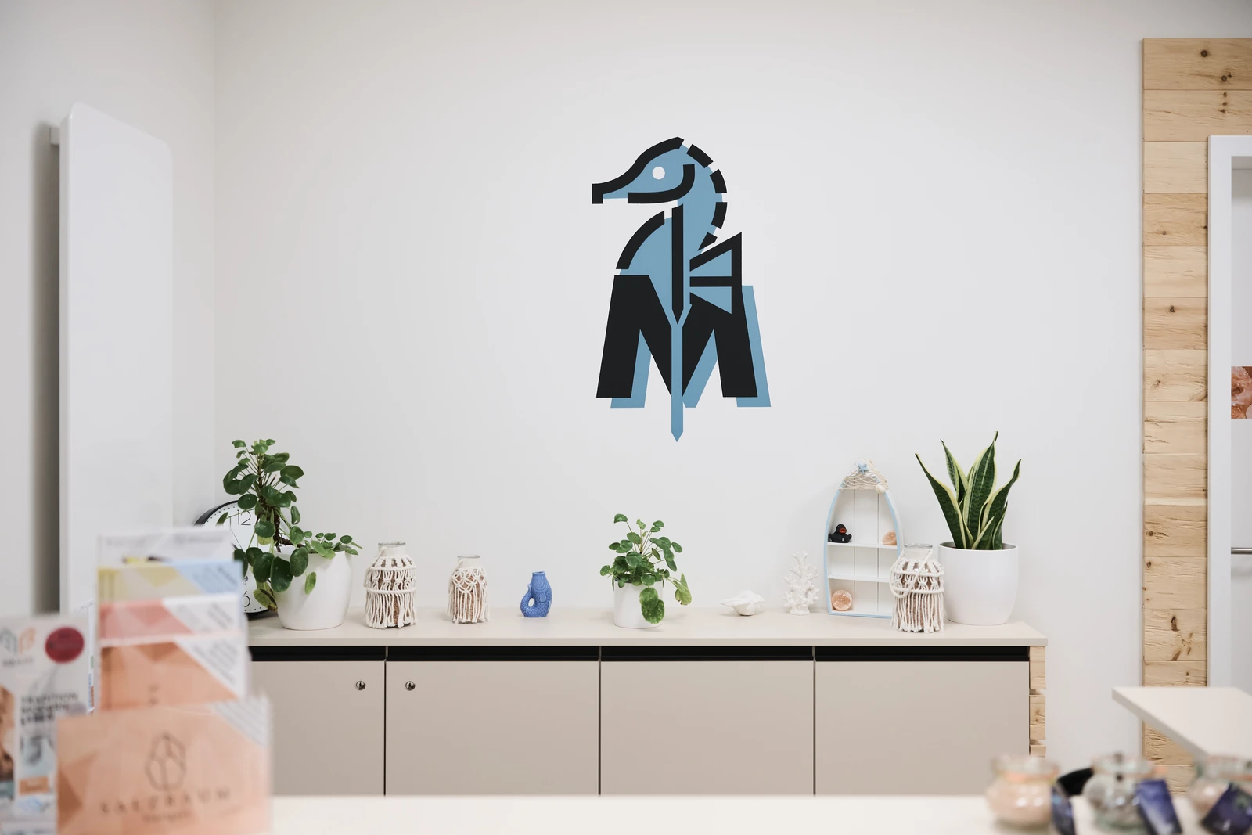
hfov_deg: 54.4
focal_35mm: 35
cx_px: 626
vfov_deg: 37.9
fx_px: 1217
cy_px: 418
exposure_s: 1/200
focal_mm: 35
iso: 450
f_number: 2
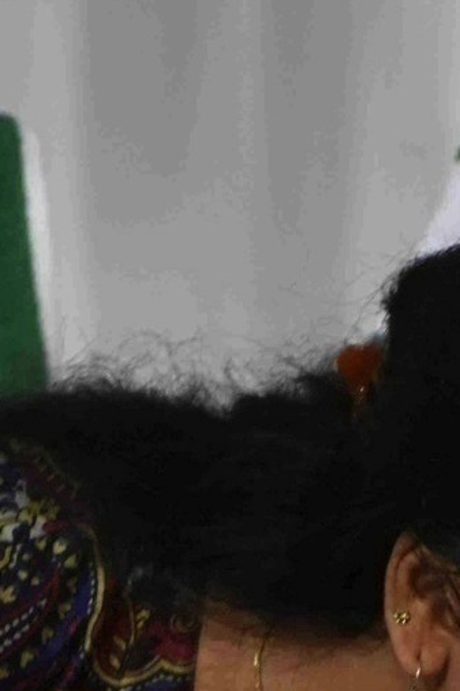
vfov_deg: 2.5
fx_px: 15515
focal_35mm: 809
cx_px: 278
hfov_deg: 1.7
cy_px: 1023
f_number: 5.6
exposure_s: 1/100
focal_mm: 140
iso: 2500
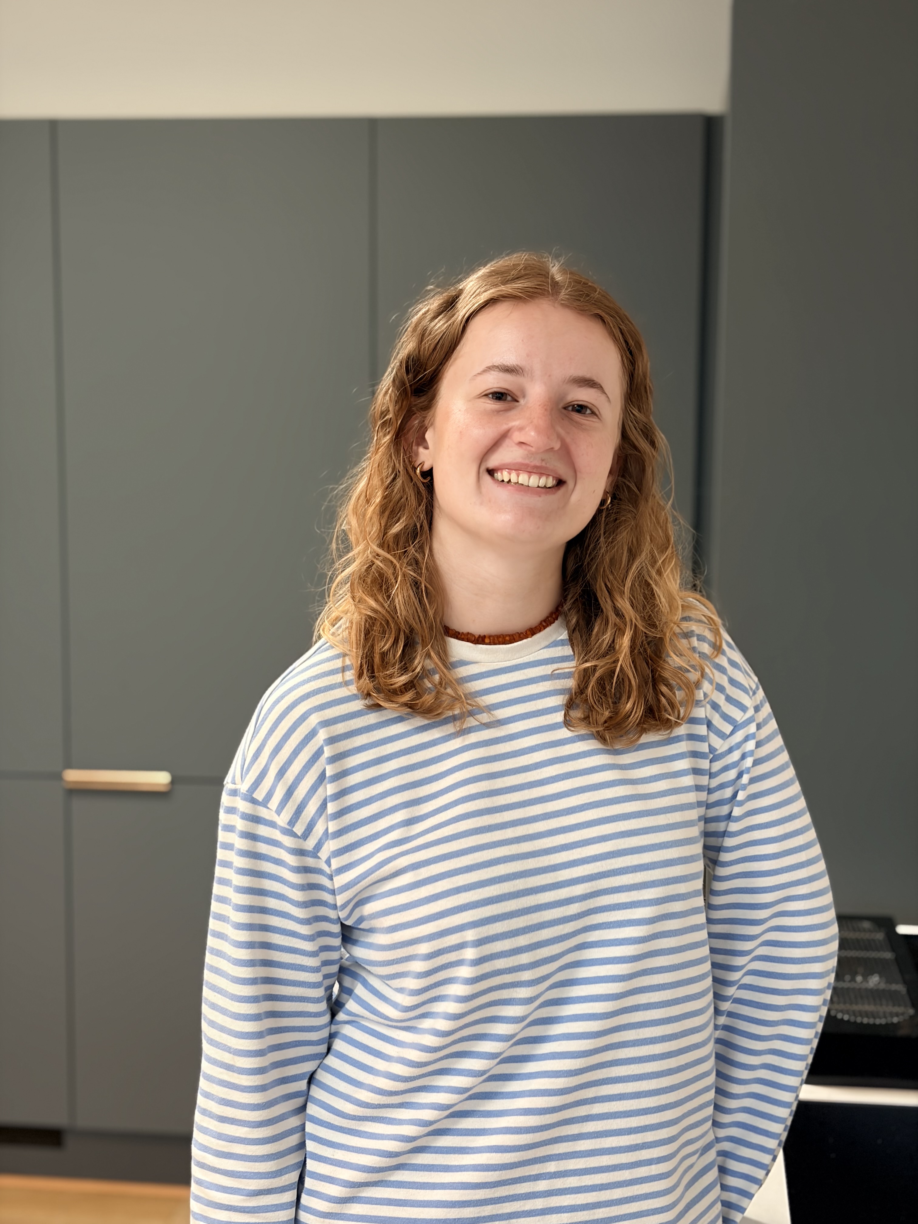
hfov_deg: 28.0
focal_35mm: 52
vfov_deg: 36.8
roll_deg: -0.5
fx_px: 1839
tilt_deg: -6.8
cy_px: 612
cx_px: 459
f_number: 1.6
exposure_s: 1/50
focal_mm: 5.96
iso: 100
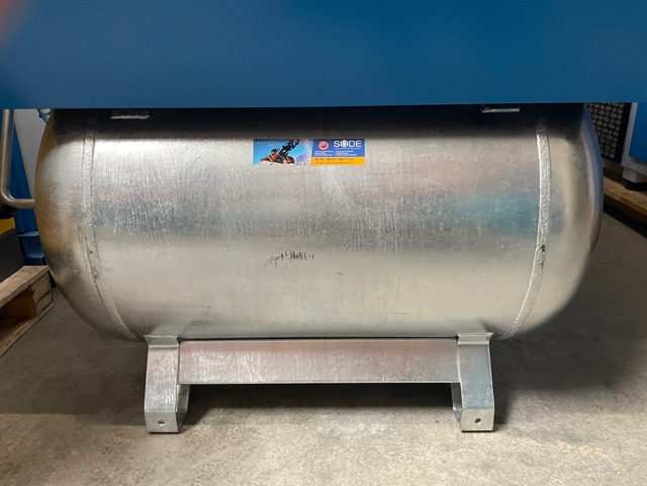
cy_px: 243
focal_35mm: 26
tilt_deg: -19.5
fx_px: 486
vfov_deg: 53.1
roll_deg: +1.5
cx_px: 324
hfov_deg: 67.3
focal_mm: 4.2
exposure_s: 1/33
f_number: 1.6
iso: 400
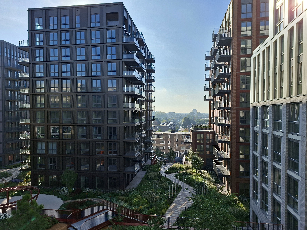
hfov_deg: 73.9
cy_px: 115
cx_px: 154
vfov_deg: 58.9
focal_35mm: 23
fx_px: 204
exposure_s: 1/2237
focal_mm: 5.54
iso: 50
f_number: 1.8
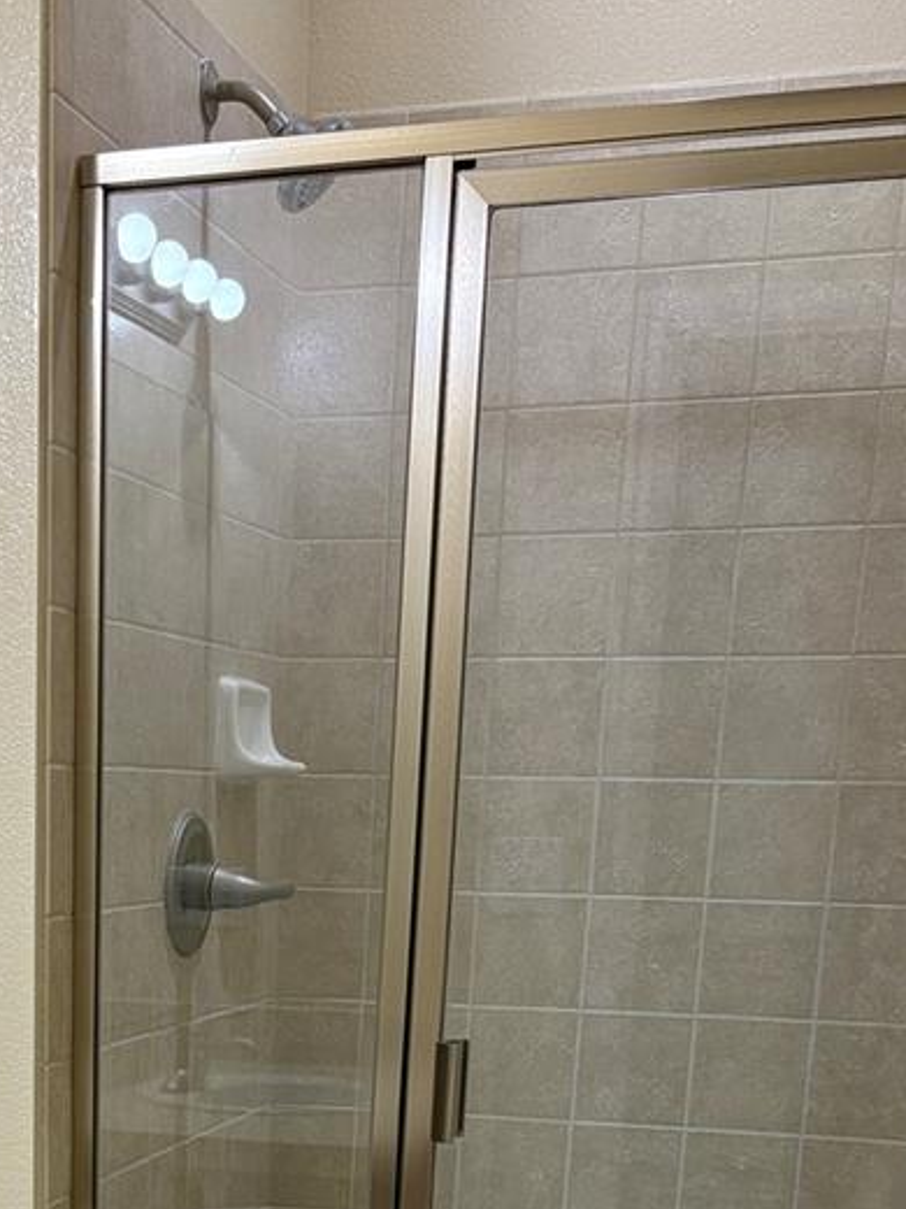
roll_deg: -0.8
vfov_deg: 28.7
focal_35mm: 60
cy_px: 1376
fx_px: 2094
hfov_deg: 23.8
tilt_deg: -14.9
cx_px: 116
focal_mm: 5.96
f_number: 1.6
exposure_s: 1/141
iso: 125
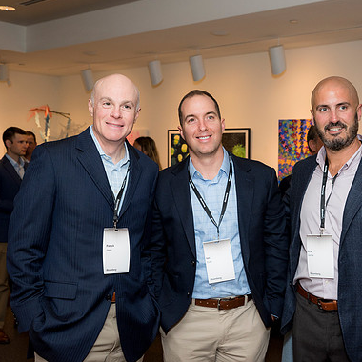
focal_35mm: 51
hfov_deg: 33.3
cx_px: 211
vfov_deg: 33.4
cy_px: 181
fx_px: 603
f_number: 5
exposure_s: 1/125
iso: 800
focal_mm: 38
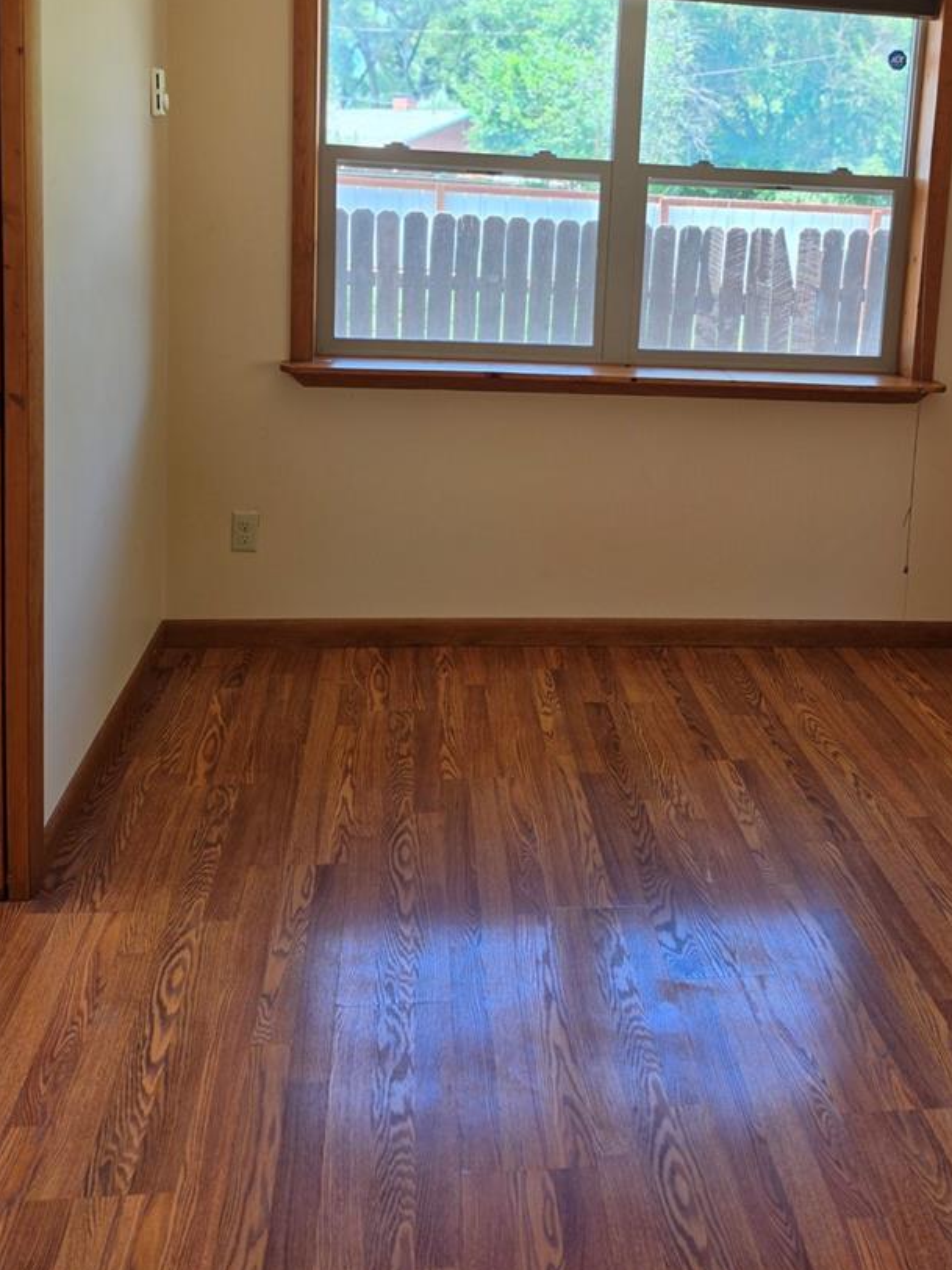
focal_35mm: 34
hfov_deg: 41.3
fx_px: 1247
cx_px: 622
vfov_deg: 52.1
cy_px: 352
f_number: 1.4
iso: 32
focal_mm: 6.5
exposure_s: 1/180
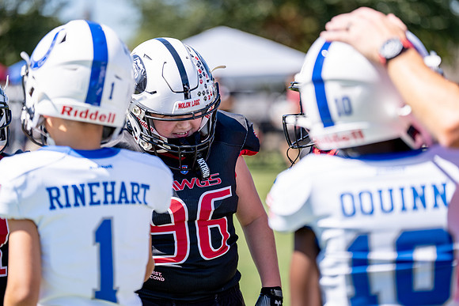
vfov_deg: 10.1
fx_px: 1731
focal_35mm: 136
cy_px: 153
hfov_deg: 15.1
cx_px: 230
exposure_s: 1/1600
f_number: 2.8
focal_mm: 135
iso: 100
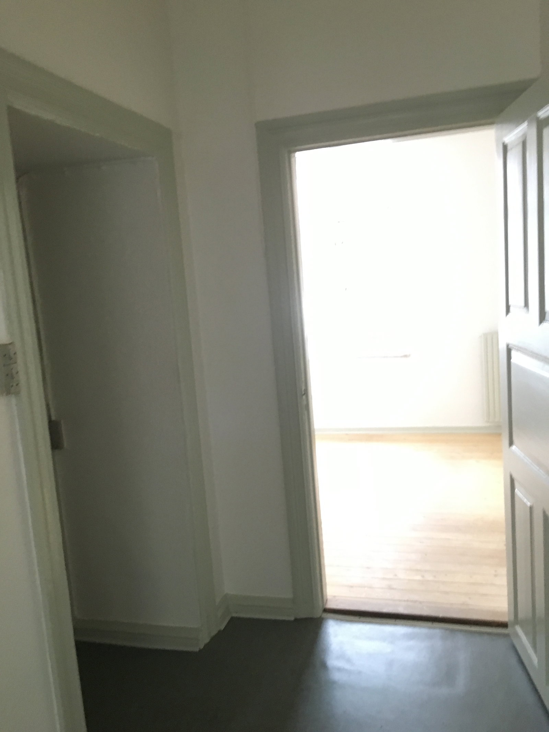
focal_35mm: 29
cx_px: 274
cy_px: 366
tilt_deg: -3.8
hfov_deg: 48.2
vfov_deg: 61.7
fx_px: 613
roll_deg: +5.4
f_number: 2.2
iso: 250
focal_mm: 4.15
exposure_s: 1/33
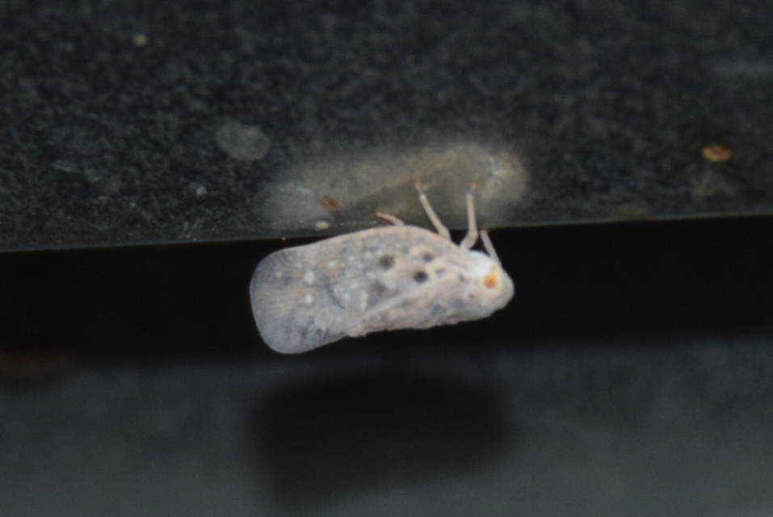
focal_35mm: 210
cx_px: 386
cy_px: 258
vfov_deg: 6.6
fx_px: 4513
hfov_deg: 9.8
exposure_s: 1/60
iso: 320
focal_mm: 140
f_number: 5.6
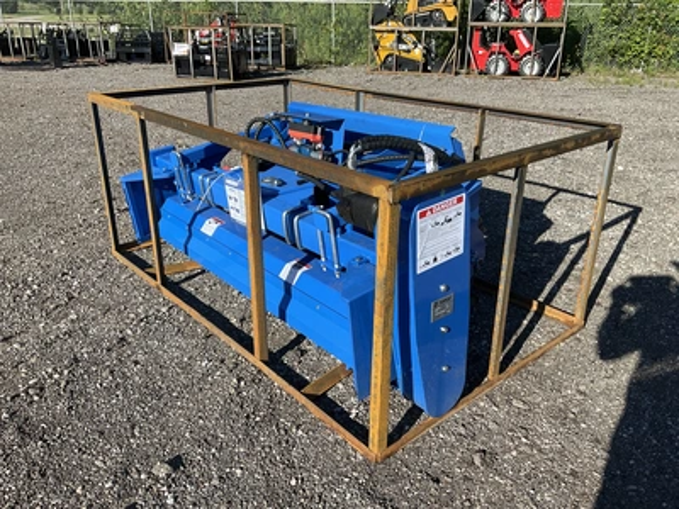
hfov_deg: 61.7
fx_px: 569
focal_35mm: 29
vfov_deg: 48.2
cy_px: 254
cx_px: 340
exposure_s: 1/1076
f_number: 1.8
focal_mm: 3
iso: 25
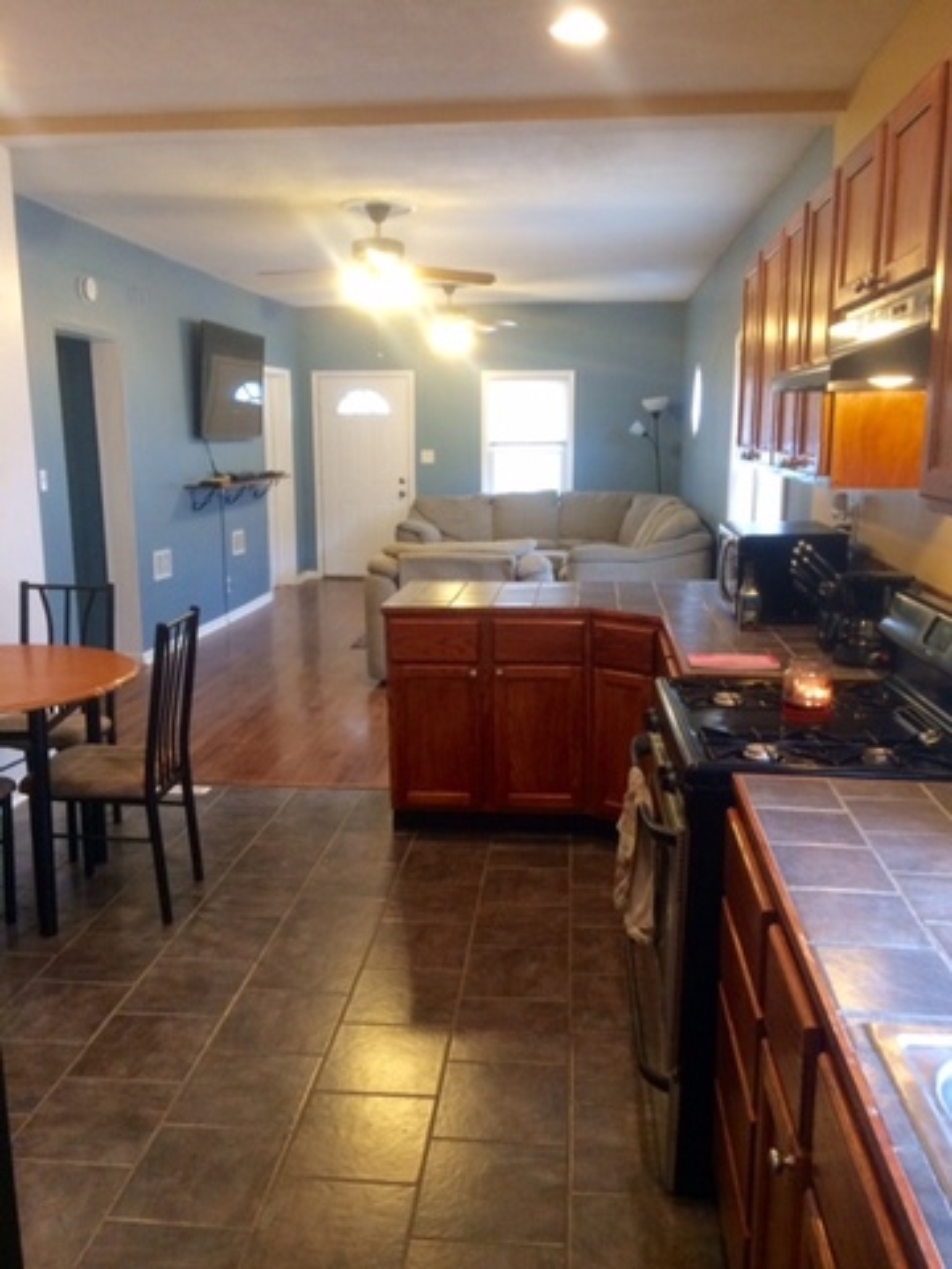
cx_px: 476
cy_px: 634
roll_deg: -1.3
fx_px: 1063
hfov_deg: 48.2
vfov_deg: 61.7
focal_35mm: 29
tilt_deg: -12.8
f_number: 2.2
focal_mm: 4.15
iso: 160
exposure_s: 1/30
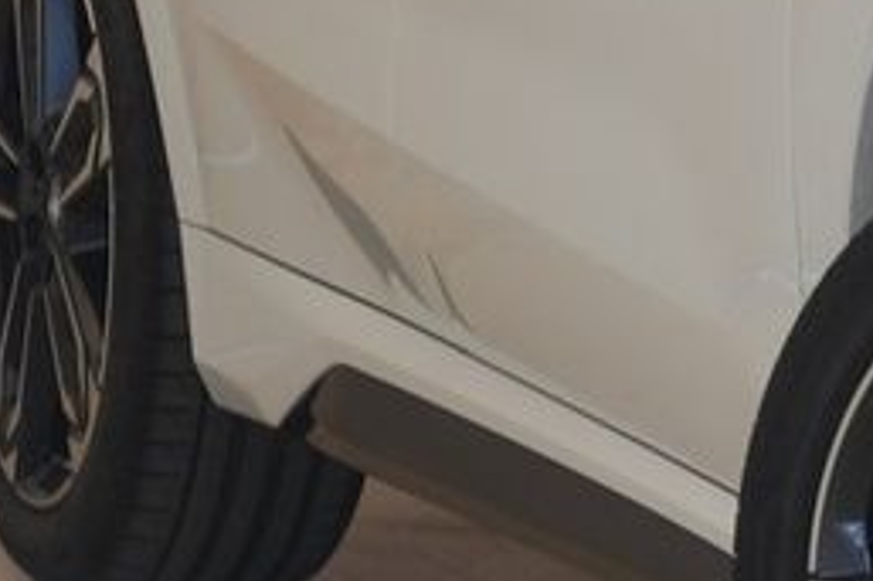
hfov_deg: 3.6
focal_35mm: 560
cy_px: -99
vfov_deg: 2.5
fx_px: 13571
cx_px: 1800
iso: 100
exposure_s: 1/8
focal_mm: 80
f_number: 4.2
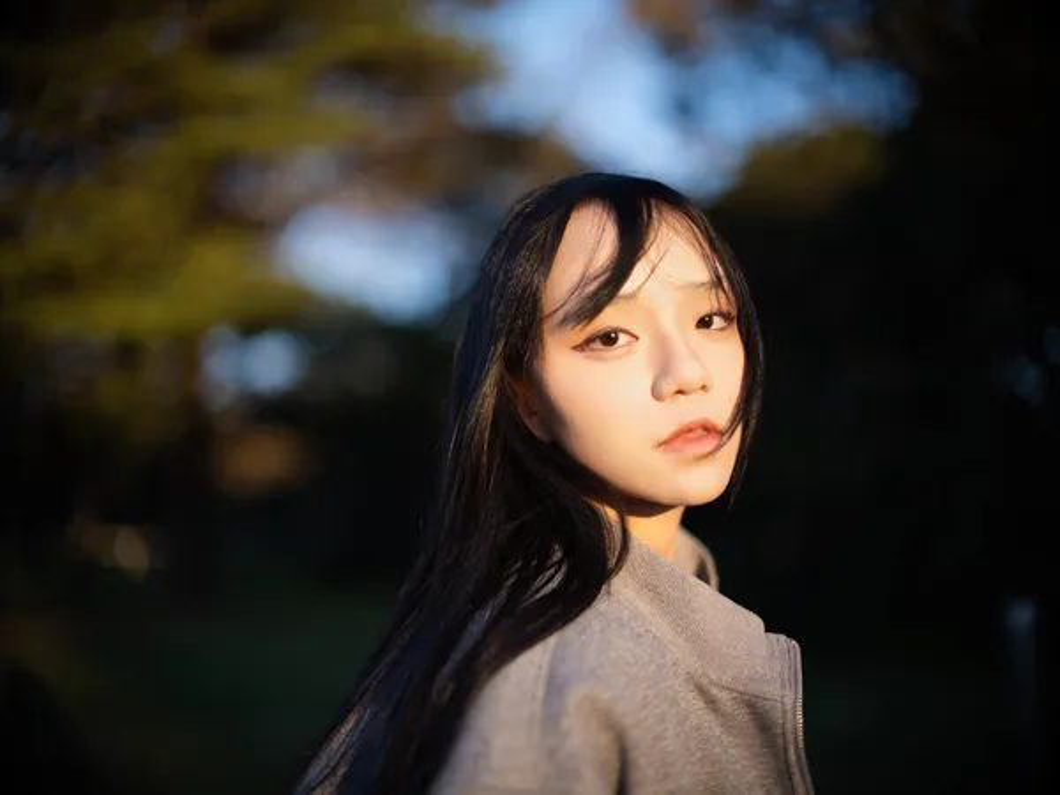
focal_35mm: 40
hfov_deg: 46.8
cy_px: 398
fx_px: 1225
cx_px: 530
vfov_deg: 36.0
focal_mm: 50
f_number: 1.2
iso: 100
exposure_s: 1/1000
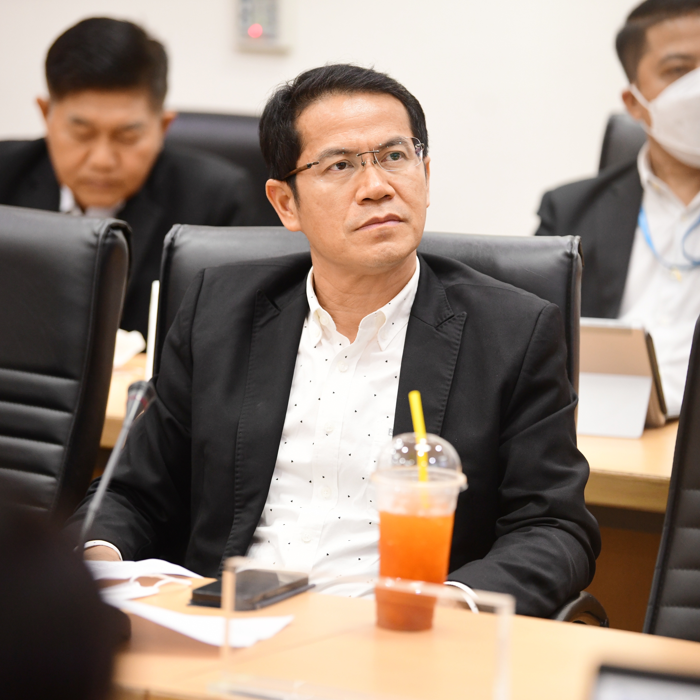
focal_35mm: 192
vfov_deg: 9.1
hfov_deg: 9.1
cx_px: 479
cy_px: 350
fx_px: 4393
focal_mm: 150
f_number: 2.8
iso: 1600
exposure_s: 1/160
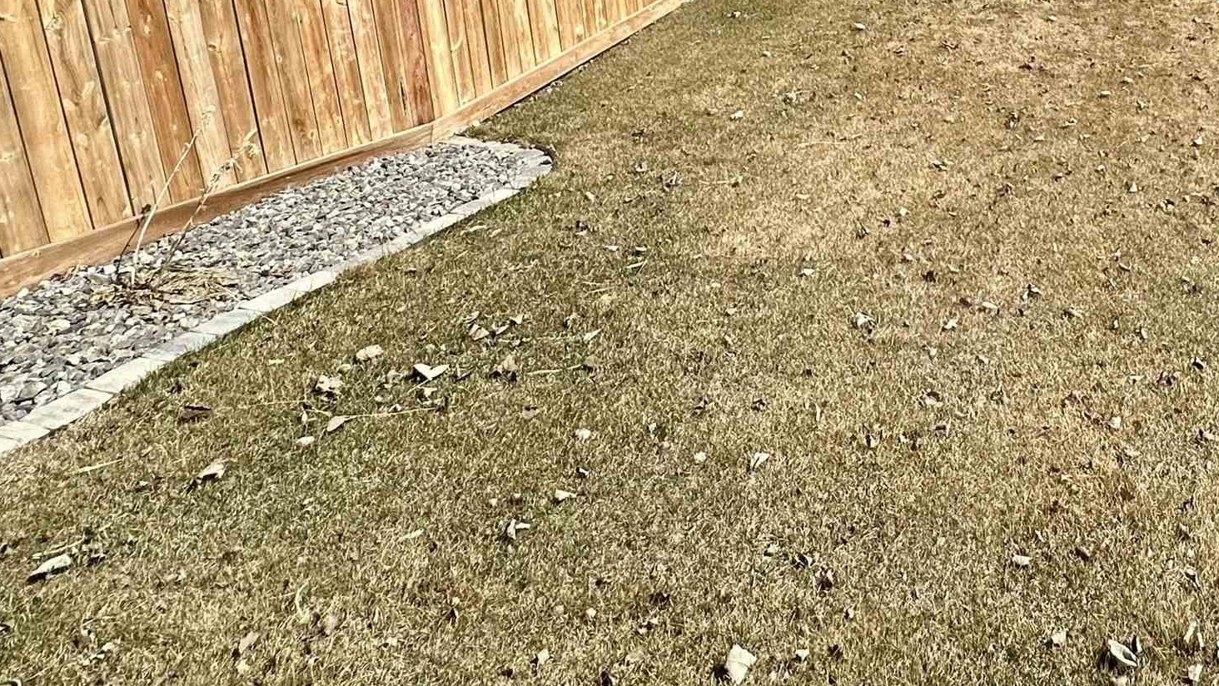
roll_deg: +1.5
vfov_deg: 29.9
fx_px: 1034
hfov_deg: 55.3
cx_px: 1029
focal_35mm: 32
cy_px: -189
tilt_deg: -12.2
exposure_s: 1/1642
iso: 40
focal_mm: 2.22
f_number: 2.2
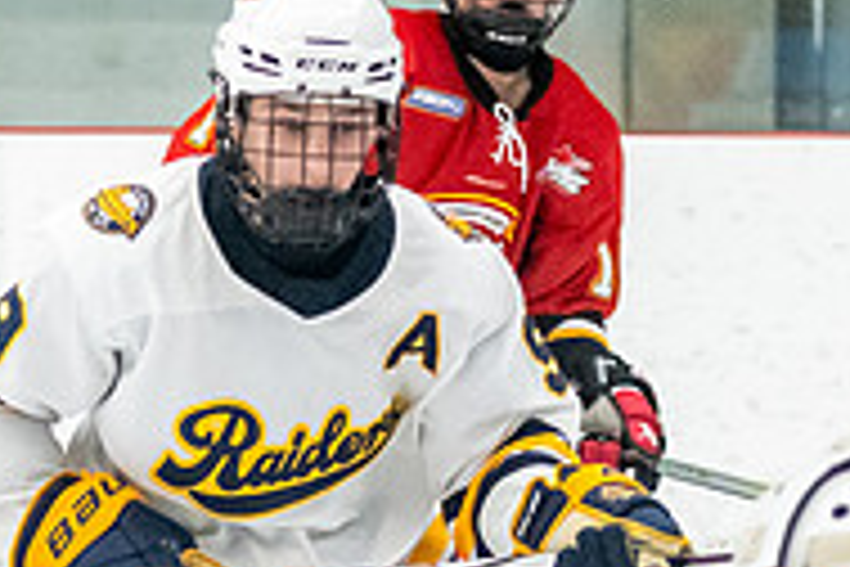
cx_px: -586
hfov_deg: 3.9
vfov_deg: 2.6
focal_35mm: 521
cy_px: 1132
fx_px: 12300
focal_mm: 82
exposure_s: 1/800
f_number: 2.8
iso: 3200
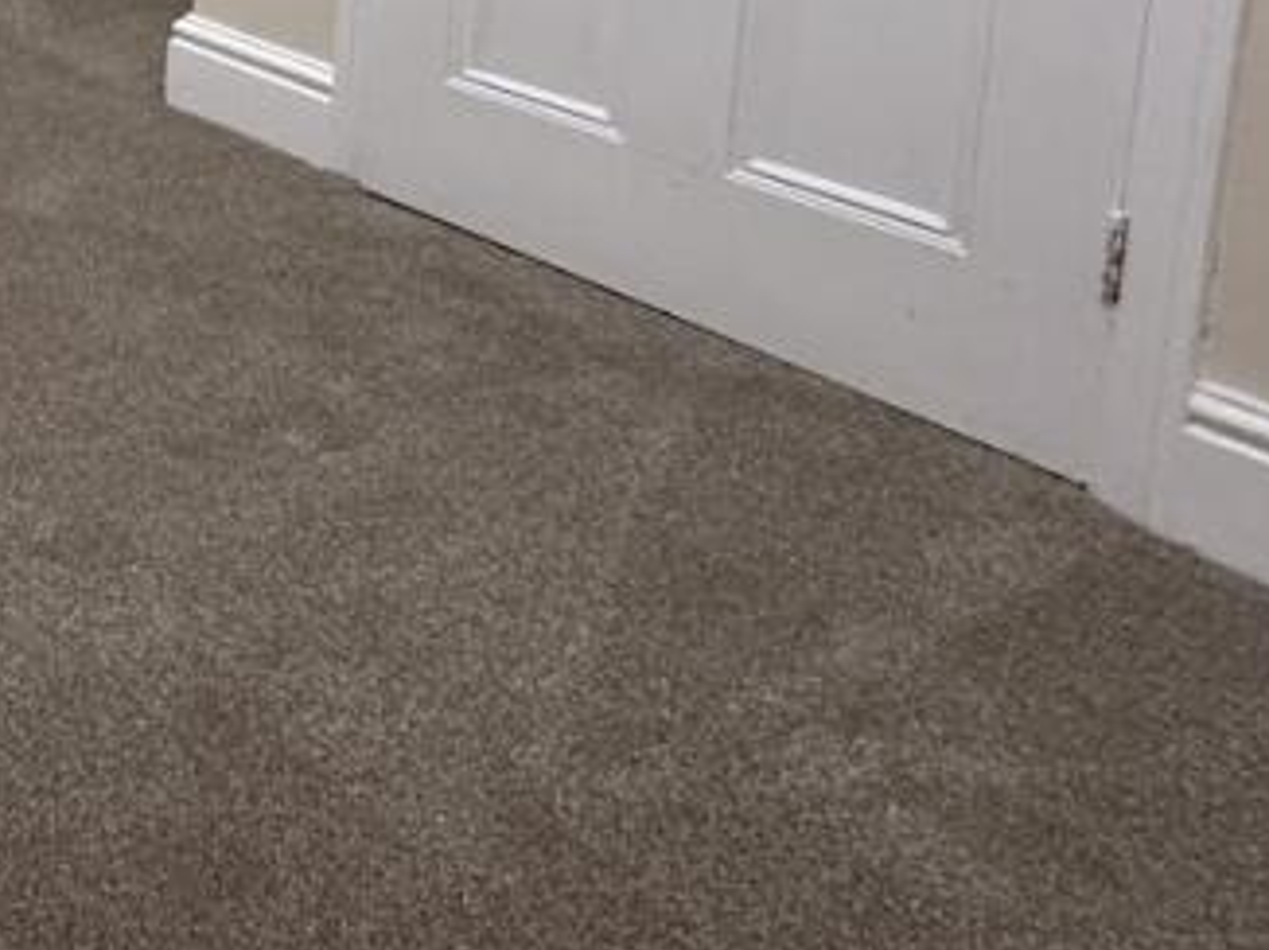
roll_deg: -0.5
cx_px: -487
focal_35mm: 44
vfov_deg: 27.0
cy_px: -319
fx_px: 1612
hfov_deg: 30.6
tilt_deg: -6.6
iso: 320
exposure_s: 1/50
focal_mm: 2.22
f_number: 2.2
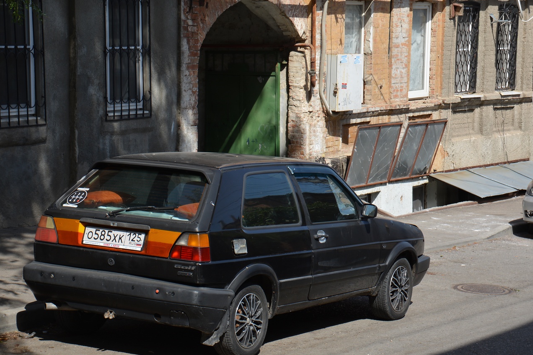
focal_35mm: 92
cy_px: 188
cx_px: 237
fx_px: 1362
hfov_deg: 22.1
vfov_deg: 14.9
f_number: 8
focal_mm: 52
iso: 125
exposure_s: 1/250
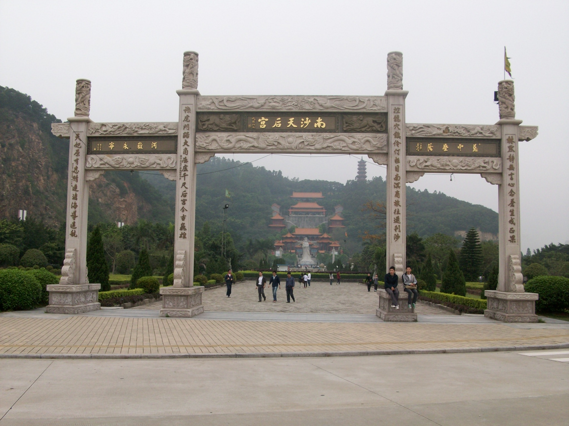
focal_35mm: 34
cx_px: 284
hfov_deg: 54.0
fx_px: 559
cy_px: 213
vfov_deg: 41.8
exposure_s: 1/361
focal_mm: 5.7
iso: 64
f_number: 5.5
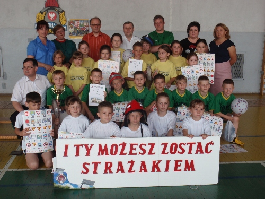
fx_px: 306
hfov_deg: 46.8
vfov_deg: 36.0
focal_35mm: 40
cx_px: 132
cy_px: 100
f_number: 3.9
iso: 64
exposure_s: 1/50
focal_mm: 7.25
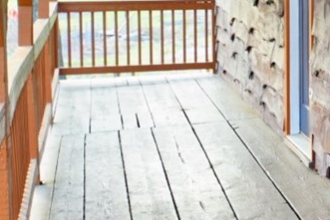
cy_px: 16
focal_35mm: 118
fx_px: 1082
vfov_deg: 11.5
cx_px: 495
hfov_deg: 15.9
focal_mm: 24
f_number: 4.5
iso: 640
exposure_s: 1/60
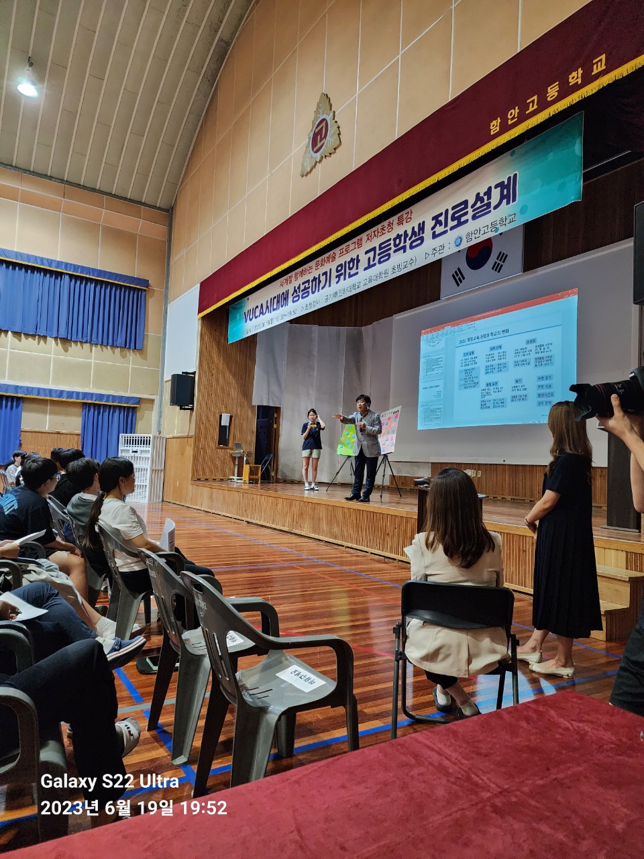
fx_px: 571
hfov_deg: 58.9
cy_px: 430
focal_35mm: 23
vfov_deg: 73.9
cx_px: 322
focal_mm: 6.4
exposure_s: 1/120
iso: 1000
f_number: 1.8
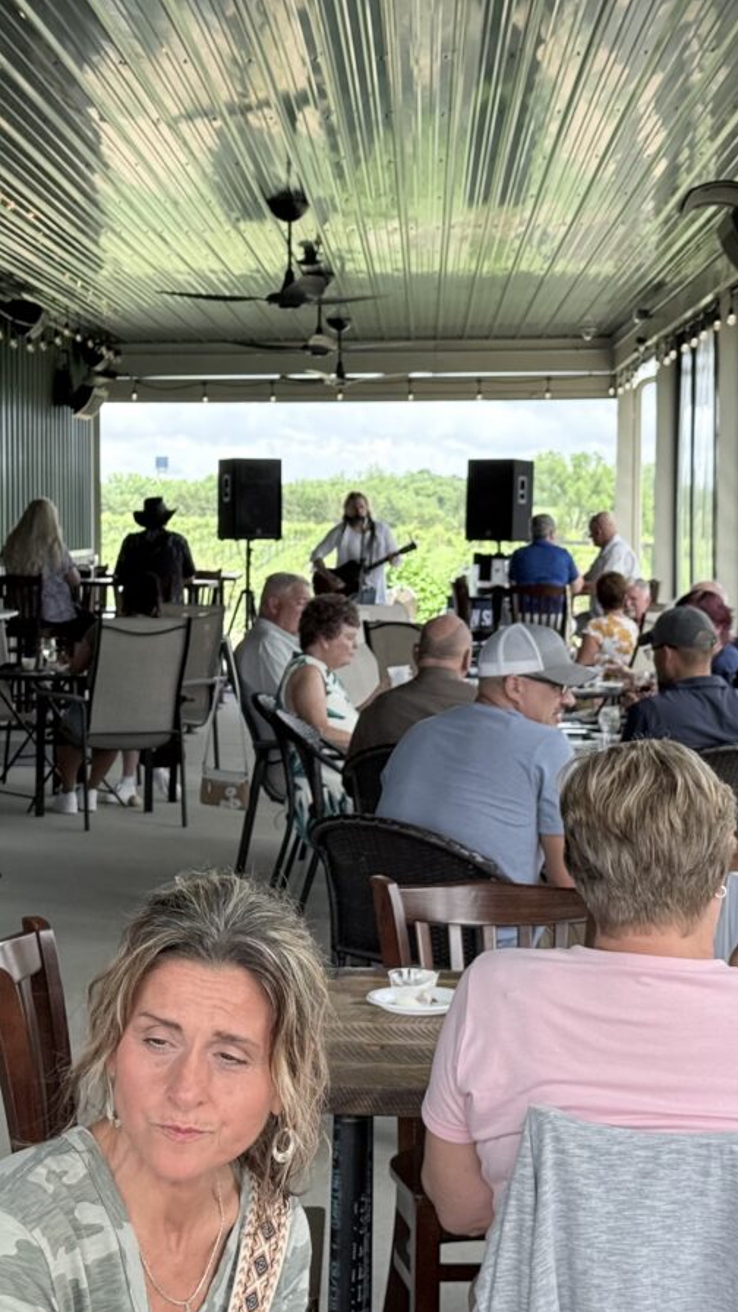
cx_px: 245
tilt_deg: -3.5
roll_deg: -0.2
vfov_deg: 30.2
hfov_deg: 17.2
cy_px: 656
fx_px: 2435
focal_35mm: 70
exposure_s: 1/975
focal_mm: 6.76
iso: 100
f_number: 1.78
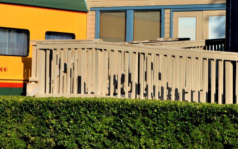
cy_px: -42
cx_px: 134
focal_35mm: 158
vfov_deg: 8.2
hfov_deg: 13.3
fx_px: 1021
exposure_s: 1/250
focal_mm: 35
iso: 100
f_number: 8
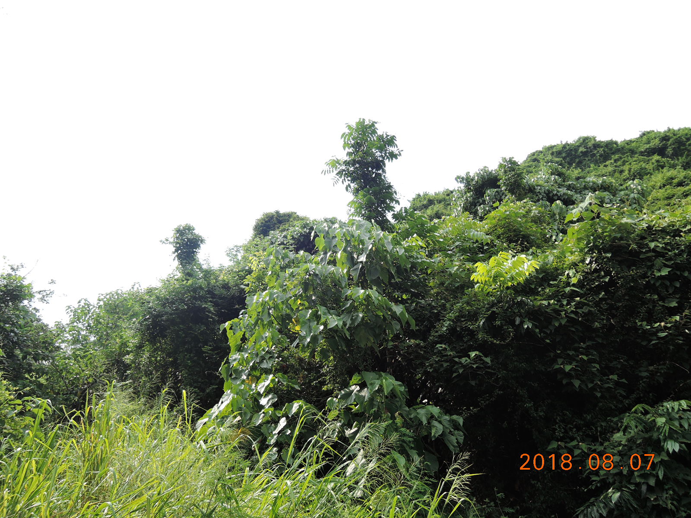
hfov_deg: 71.6
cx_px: 346
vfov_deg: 56.8
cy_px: 259
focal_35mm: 24
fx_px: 479
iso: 80
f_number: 2.8
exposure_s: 1/100
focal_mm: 5.1
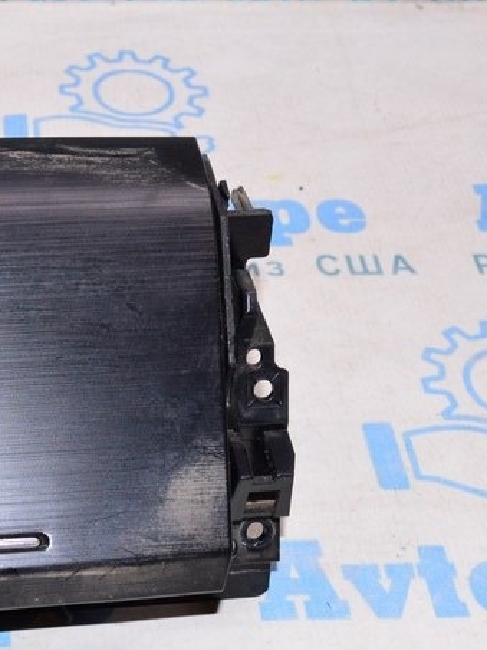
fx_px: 1409
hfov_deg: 18.9
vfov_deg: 25.9
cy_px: 372
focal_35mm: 75
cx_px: -34
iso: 1600
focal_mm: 23
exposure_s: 1/125
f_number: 8
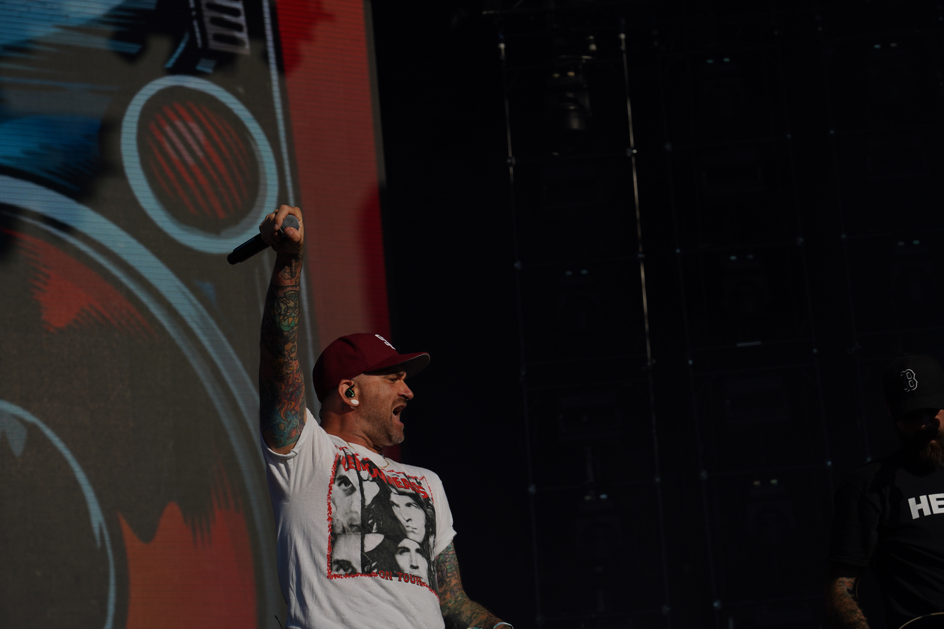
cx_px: 472
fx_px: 2727
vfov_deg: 13.2
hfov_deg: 19.6
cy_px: 314
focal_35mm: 104
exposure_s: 1/1250
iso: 100
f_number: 8
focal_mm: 104
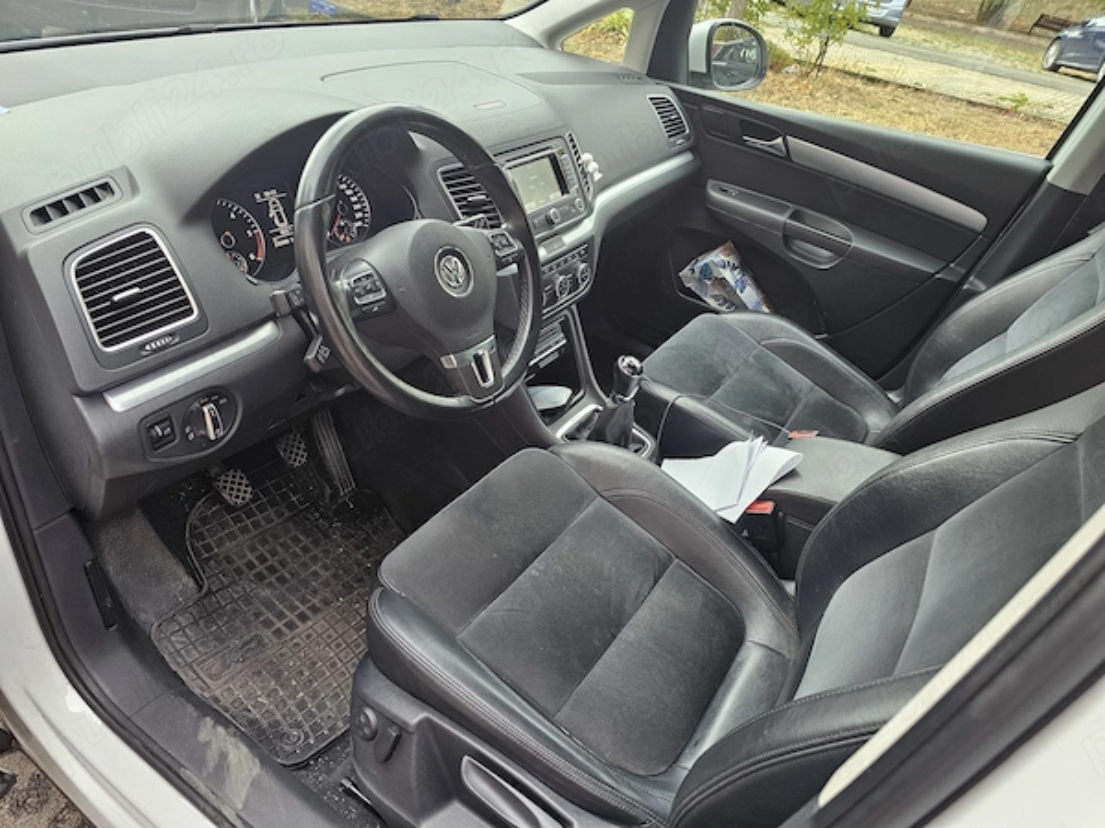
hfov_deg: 73.9
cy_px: 414
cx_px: 552
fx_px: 734
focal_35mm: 23
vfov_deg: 58.9
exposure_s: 1/180
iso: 160
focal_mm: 6.3
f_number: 1.7
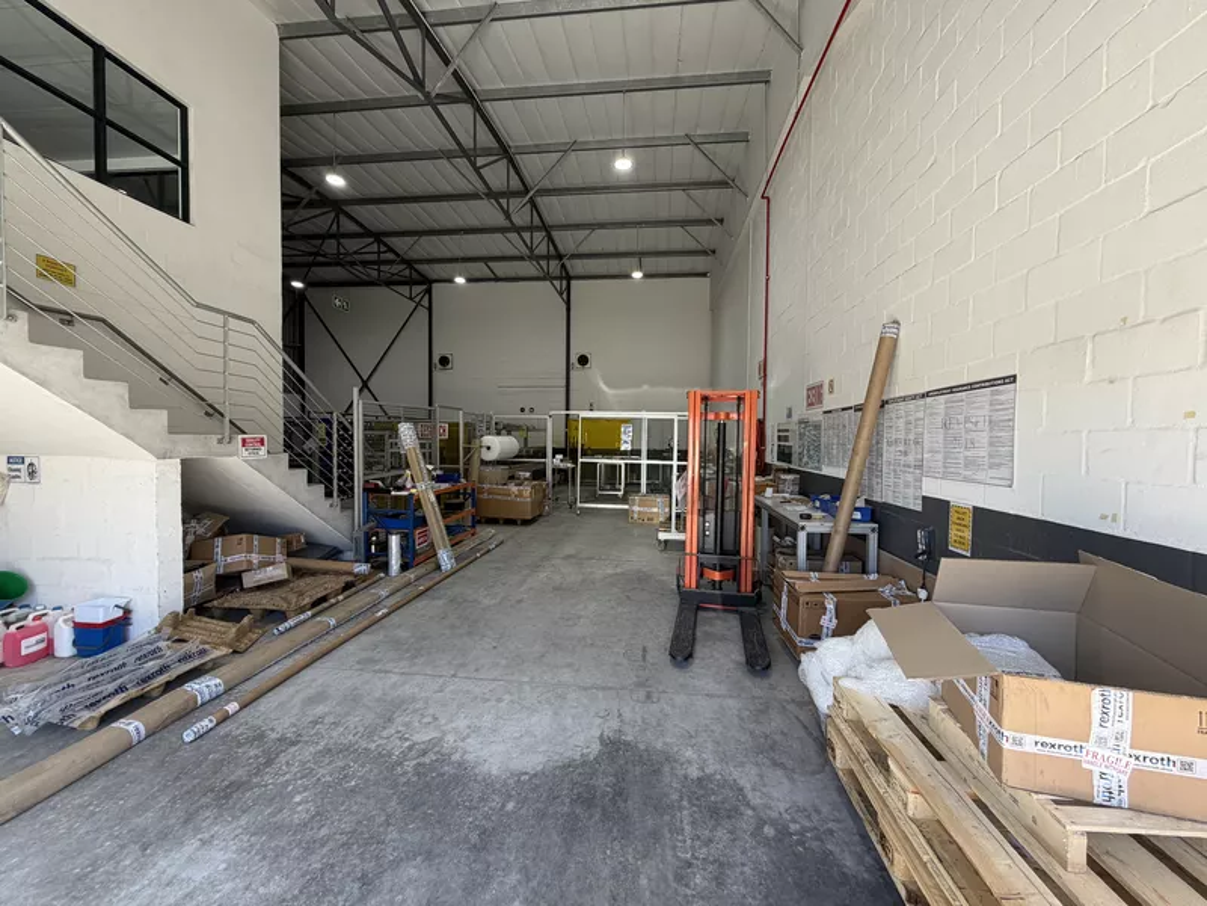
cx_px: 604
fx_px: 488
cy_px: 453
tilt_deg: -1.4
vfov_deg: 85.7
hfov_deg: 102.1
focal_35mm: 14
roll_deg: -0.7
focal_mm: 2.22
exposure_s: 1/129
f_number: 2.2
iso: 50
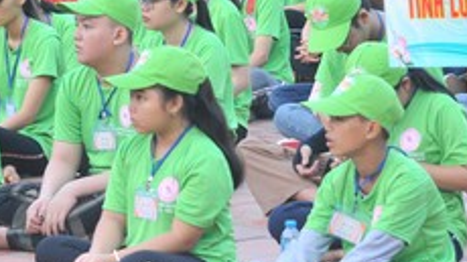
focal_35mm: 306
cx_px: -28
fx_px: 3787
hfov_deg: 7.0
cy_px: -123
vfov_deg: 3.9
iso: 500
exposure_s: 1/125
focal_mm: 70
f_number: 5.6
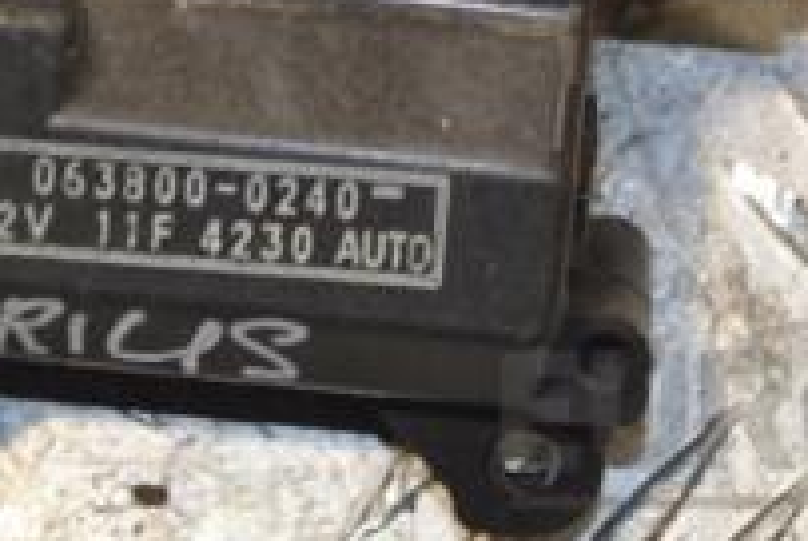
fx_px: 5473
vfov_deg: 5.6
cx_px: 426
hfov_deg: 8.4
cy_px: -119
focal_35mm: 243
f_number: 5.6
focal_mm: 55
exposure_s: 1/80
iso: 400
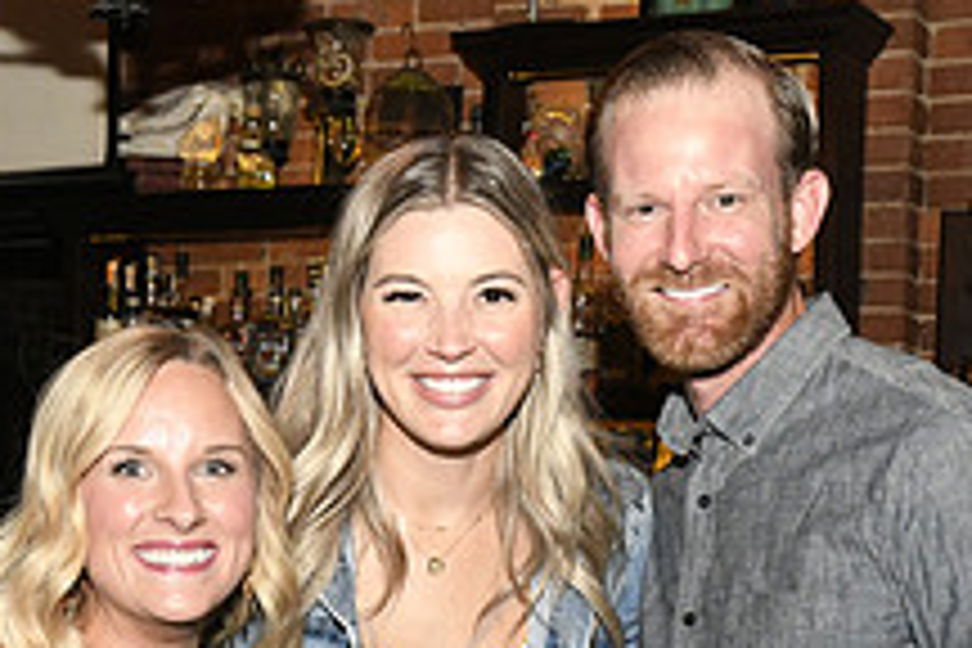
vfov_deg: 15.3
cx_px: 414
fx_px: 2322
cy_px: 785
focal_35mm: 86
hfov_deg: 23.6
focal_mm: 32
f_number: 11
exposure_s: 1/60
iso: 6400
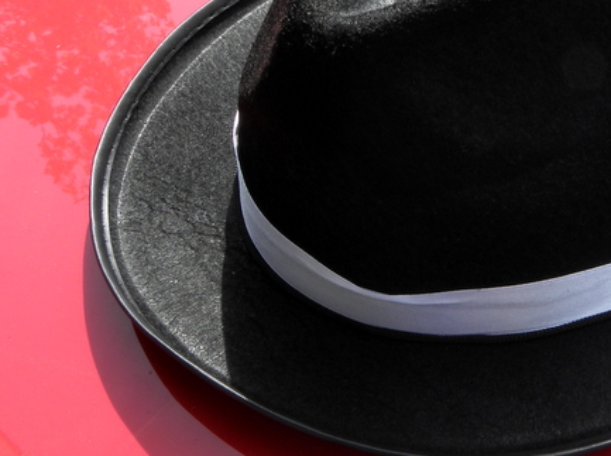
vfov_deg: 30.1
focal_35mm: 48
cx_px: 454
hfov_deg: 38.7
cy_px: 188
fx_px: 846
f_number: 5.6
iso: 64
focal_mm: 4.6
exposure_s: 1/160
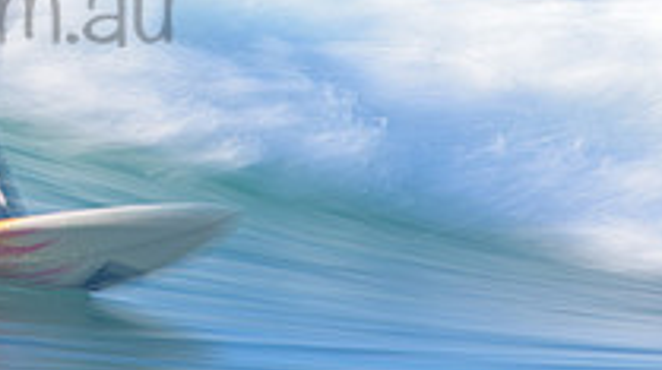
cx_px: -162
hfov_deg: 1.5
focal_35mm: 1456
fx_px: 25529
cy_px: -30
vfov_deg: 0.8
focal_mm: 500
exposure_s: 1/6
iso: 31
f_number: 11
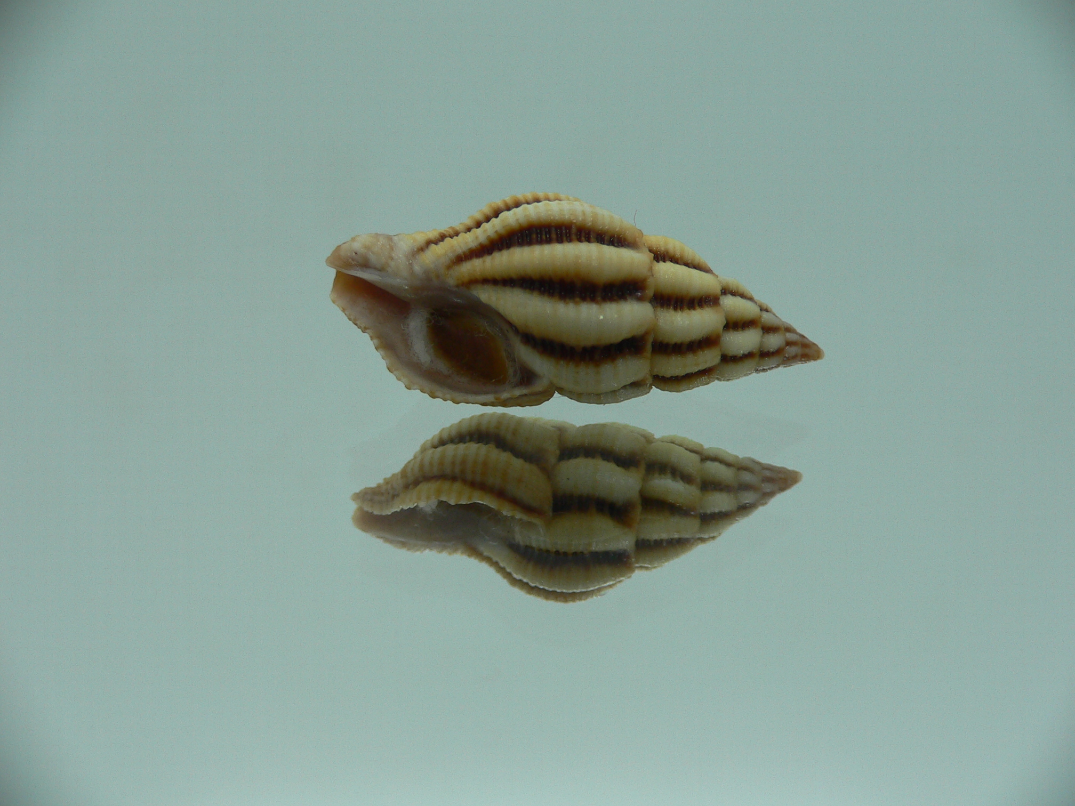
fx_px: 1087
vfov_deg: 40.7
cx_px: 538
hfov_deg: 52.6
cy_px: 403
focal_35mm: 35
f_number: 2.8
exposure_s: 1/60
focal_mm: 4.6
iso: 80
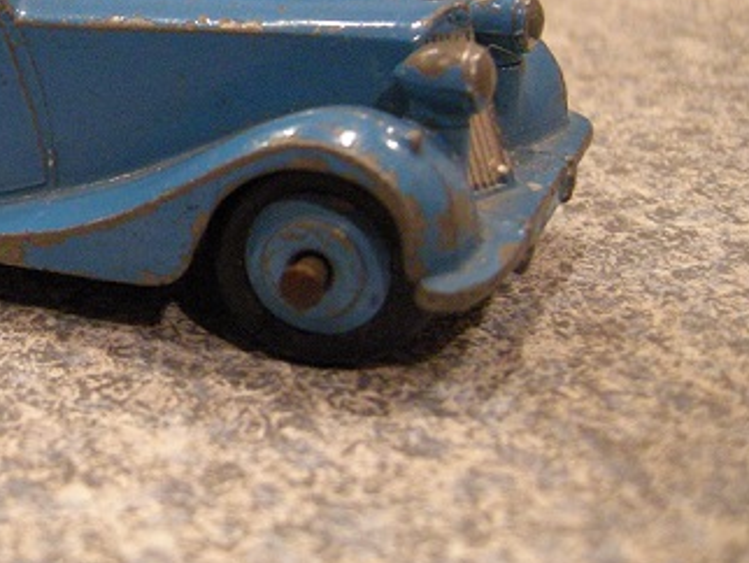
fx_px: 1646
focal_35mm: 76
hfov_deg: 24.4
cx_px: -19
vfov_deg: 19.2
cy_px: 127
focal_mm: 7.5
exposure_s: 1/15.7
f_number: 2.7
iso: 400
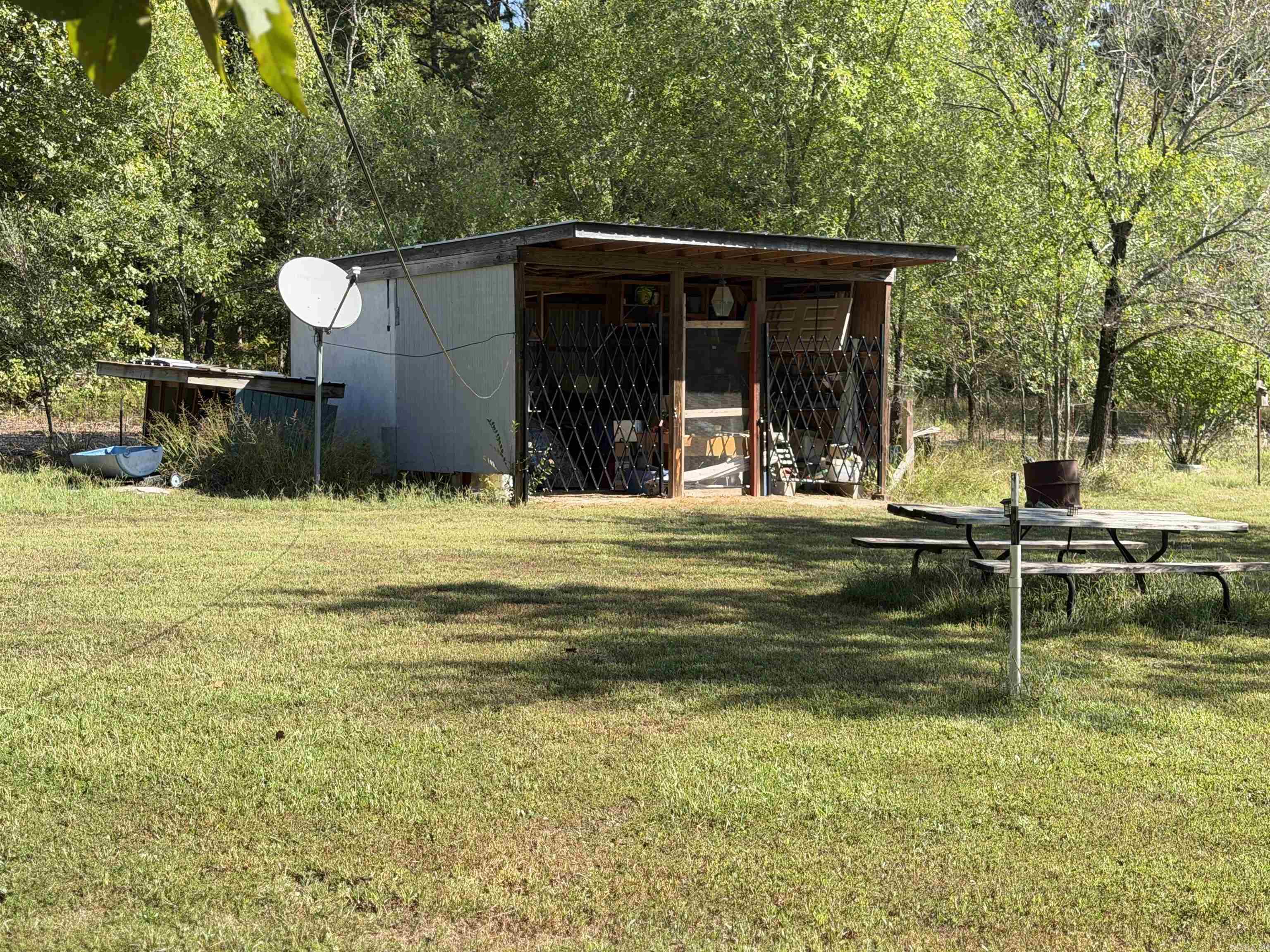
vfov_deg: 30.3
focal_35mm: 48
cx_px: 635
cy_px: 476
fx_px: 1761
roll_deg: -1.0
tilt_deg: -2.9
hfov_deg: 39.7
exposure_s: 1/1133
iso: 64
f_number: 1.78
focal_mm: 6.76
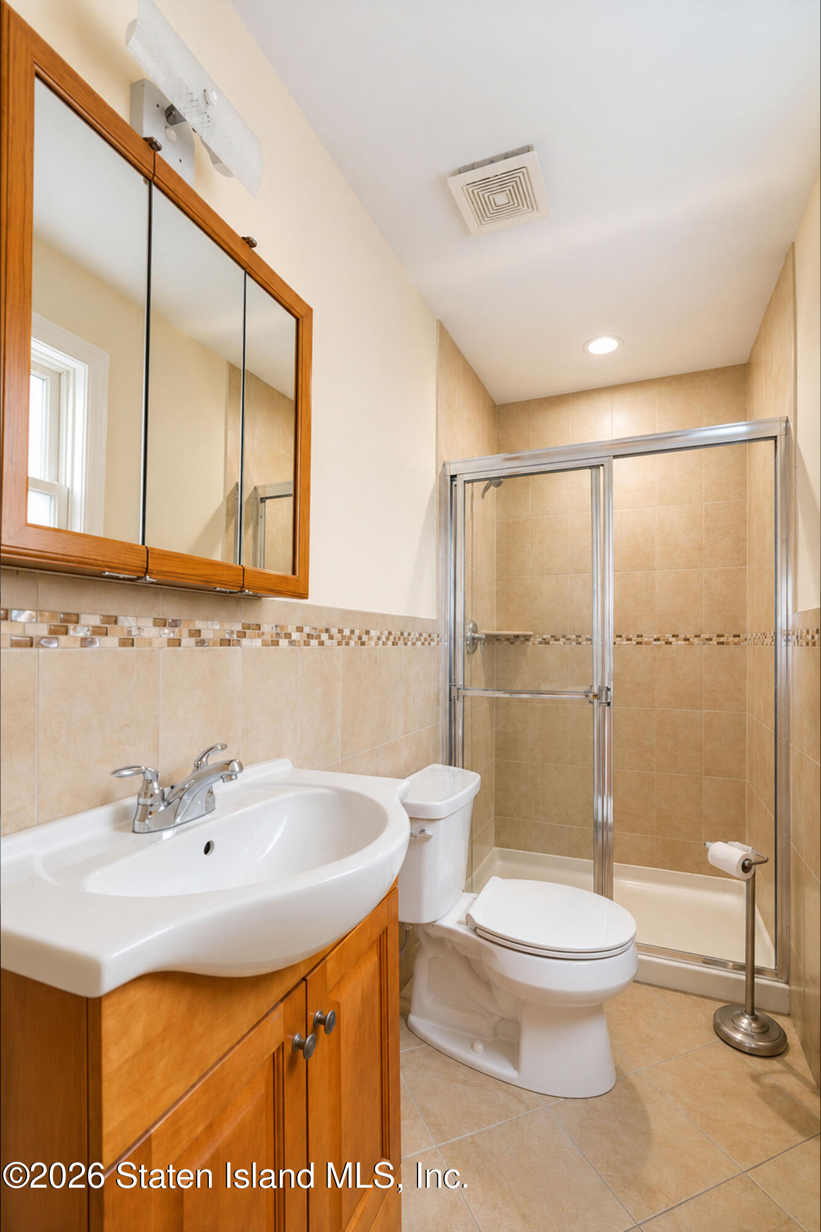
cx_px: 410
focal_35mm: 16
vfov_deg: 96.7
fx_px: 547
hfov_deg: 73.7
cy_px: 616
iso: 64
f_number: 4
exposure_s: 1/8
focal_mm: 16
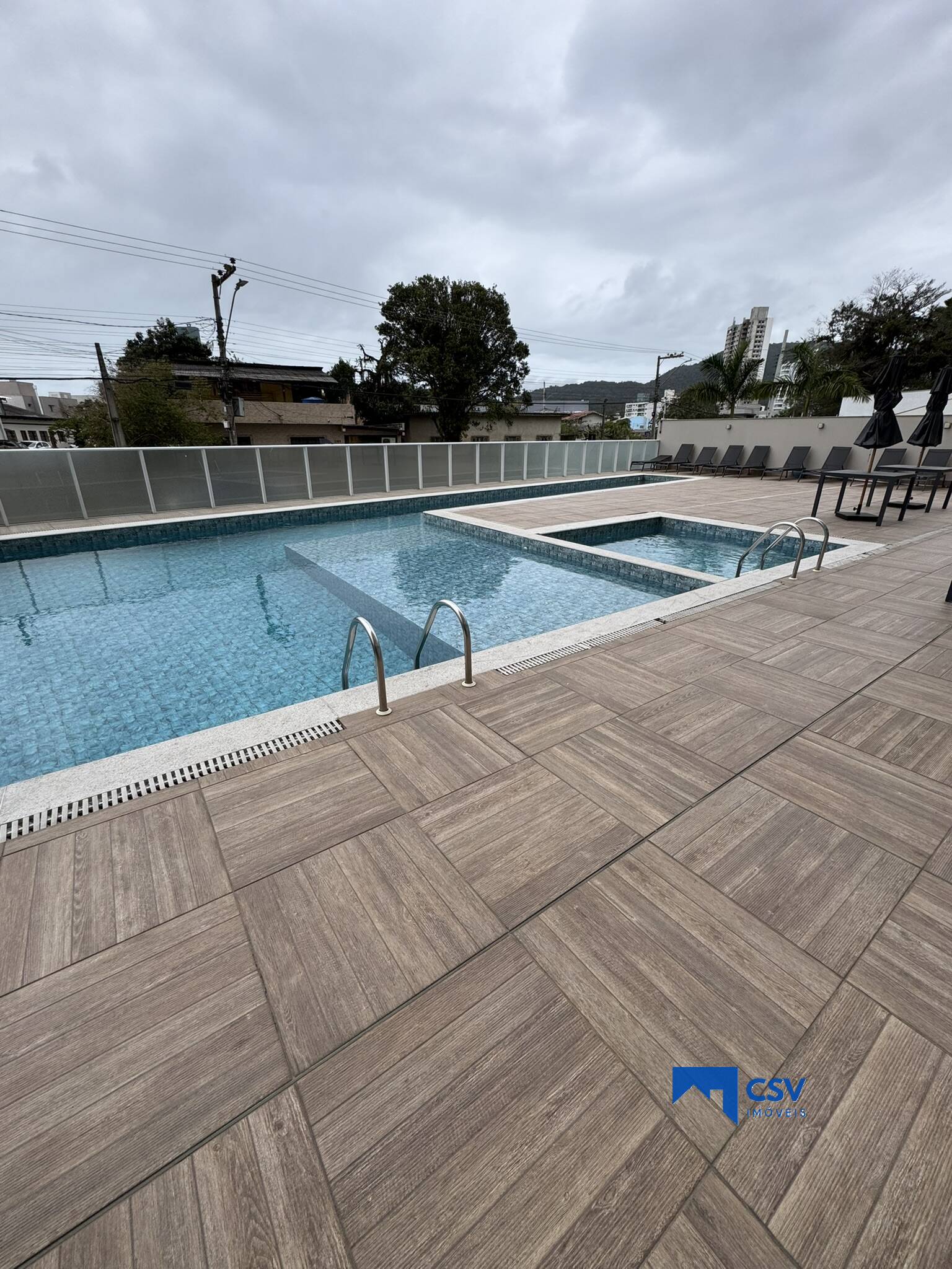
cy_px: 634
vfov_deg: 102.1
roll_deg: +0.8
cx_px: 476
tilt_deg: -20.8
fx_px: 513
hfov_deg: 85.7
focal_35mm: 14
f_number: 2.2
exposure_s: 1/407
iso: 40
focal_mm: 2.22
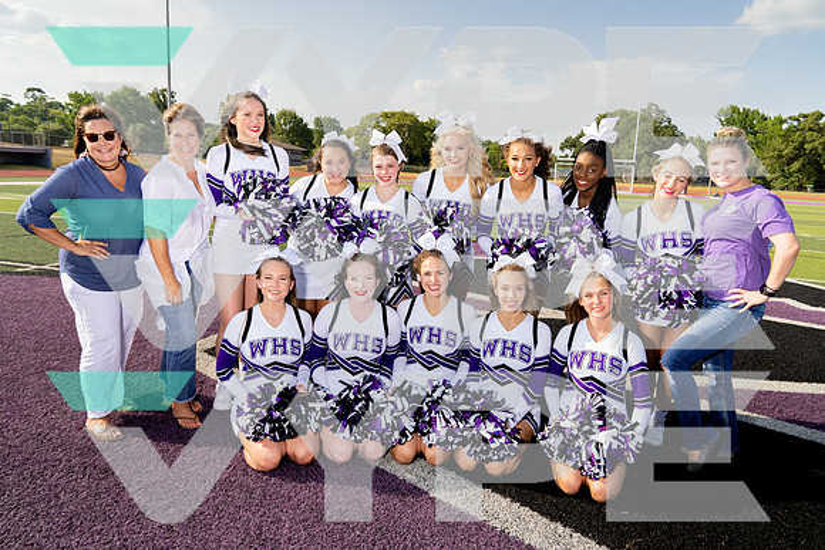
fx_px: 573
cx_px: 412
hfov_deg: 71.5
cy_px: 275
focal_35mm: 25
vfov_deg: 51.3
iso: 100
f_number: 6.3
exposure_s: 1/250
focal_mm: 25
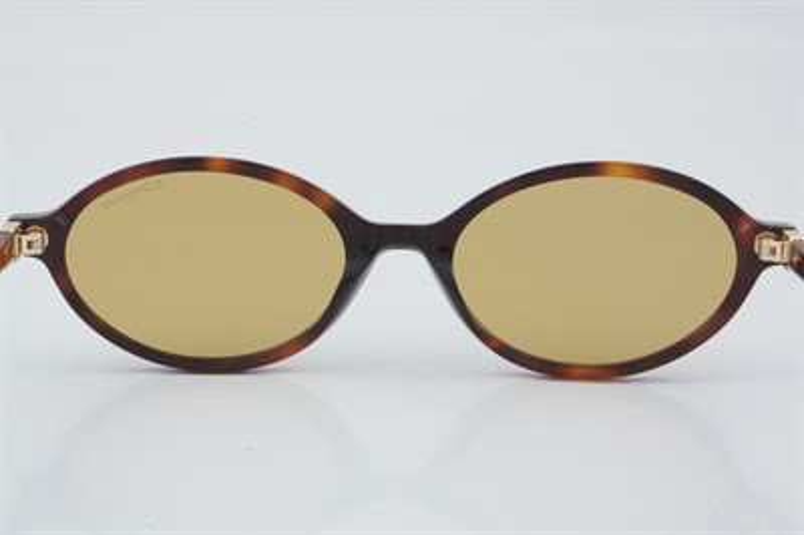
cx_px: 402
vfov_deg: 16.5
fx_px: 1841
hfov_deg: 24.6
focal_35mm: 82
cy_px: 268
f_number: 29
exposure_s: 1/4
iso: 100
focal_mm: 55
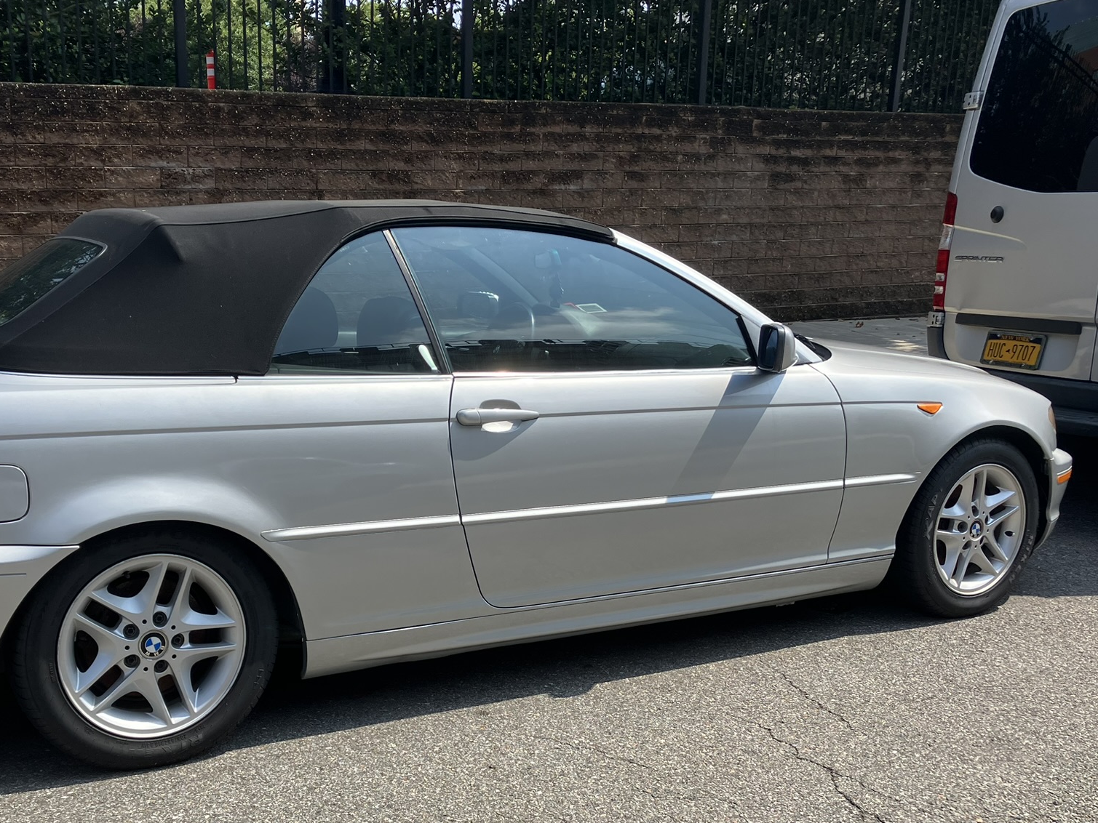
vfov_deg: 37.5
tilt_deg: -14.3
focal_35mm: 38
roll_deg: -1.2
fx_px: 1205
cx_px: 399
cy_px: 521
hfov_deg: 48.4
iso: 32
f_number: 1.8
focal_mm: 3.99
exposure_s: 1/1621
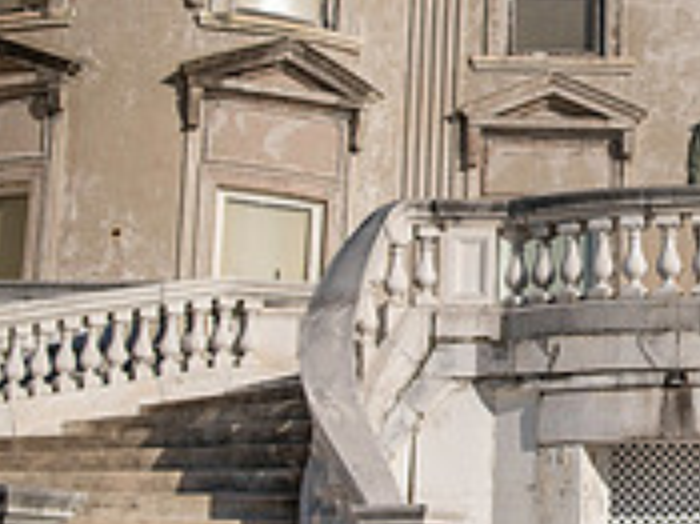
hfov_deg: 18.7
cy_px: 128
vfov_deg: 14.4
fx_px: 2061
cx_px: 724
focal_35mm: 102
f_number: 2.8
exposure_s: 1/6400
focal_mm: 32
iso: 160
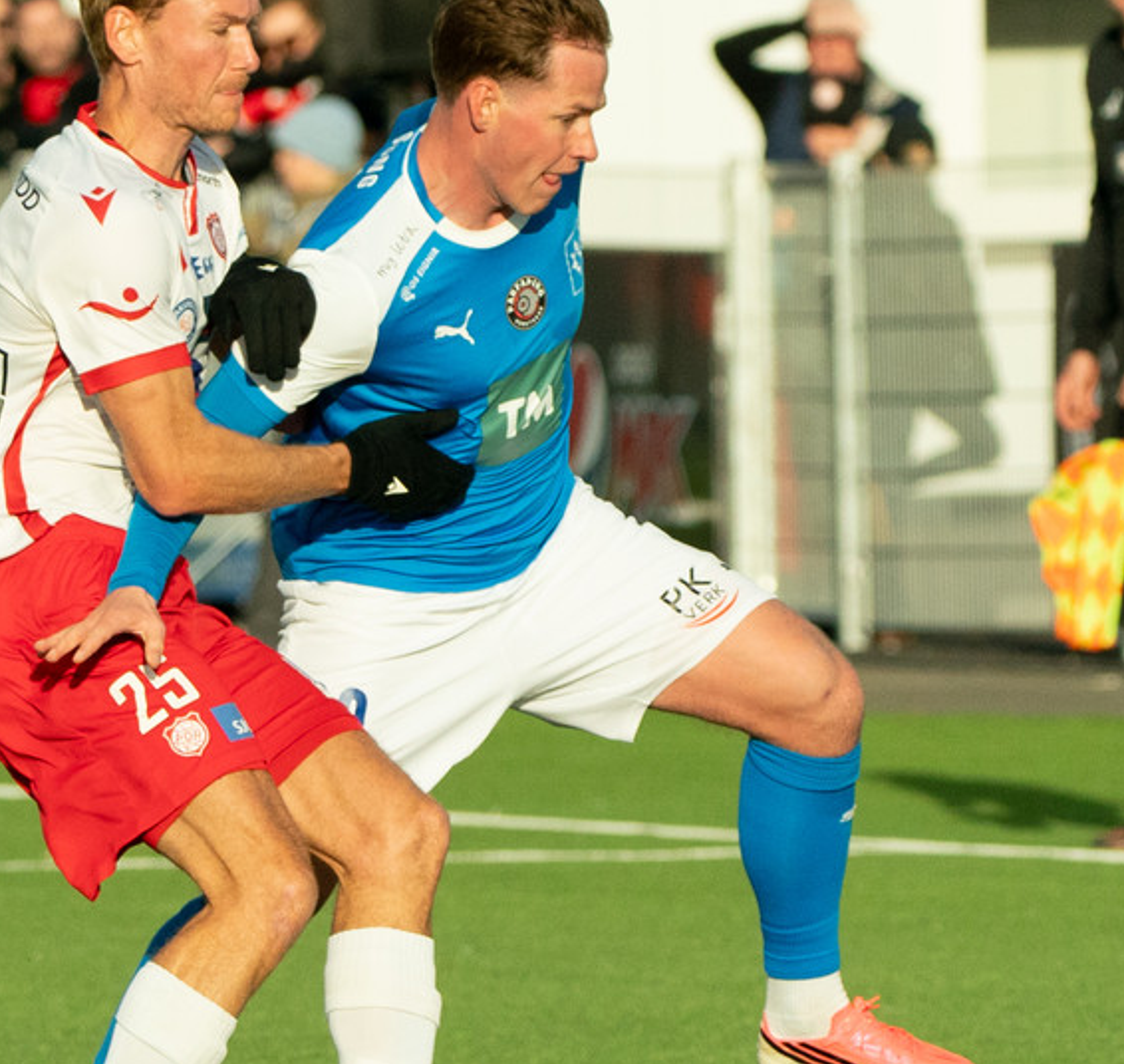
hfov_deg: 1.9
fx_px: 33128
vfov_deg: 1.8
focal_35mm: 926
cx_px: 341
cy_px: 657
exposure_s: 1/6400
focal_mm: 259
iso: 1600
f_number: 6.3
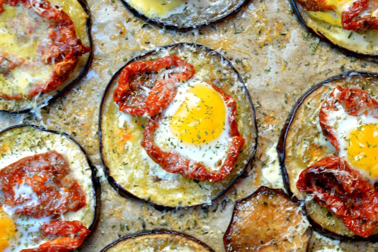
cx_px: 189
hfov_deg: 24.6
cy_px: 126
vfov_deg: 16.5
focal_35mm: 82
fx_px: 866
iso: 100
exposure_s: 1/13
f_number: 5.6
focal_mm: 55
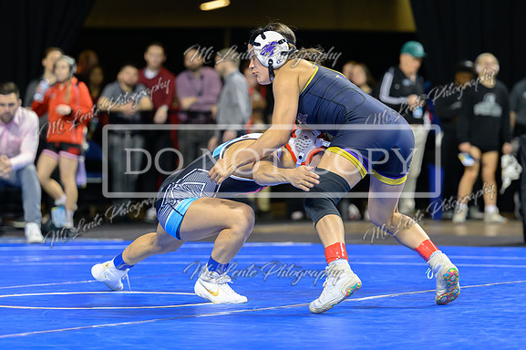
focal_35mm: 160
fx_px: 2336
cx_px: 259
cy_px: 120
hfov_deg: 12.8
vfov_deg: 8.6
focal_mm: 110
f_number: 2.8
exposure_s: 1/800
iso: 3200
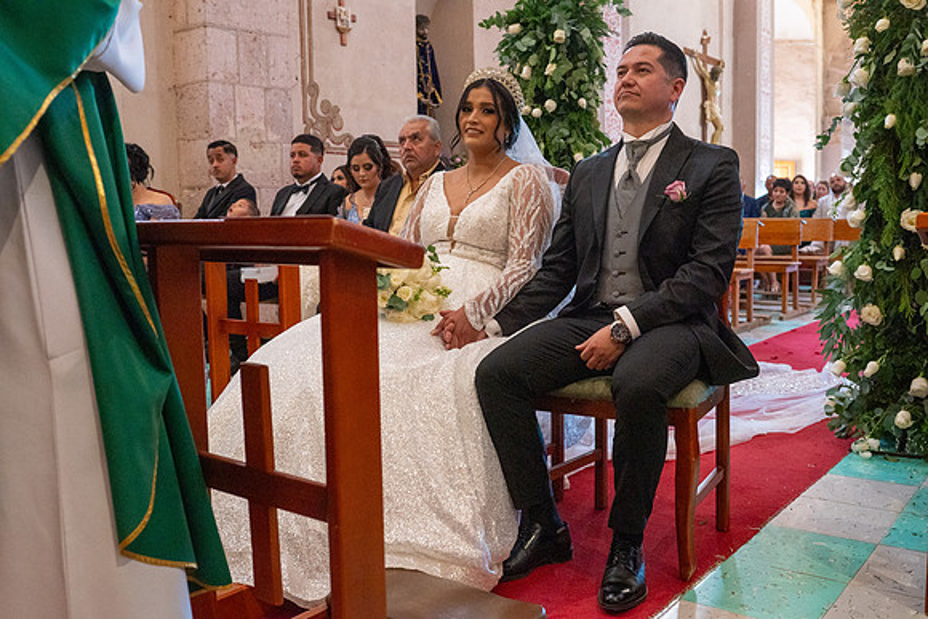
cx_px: 464
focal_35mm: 35
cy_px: 310
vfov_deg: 37.9
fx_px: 902
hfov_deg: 54.4
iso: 2500
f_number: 5
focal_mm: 35
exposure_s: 1/100
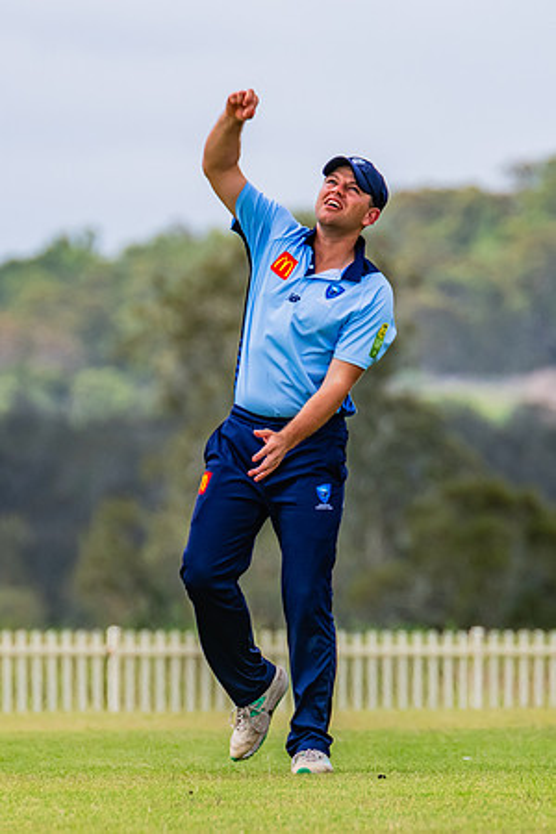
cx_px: 350
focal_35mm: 1035
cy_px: 476
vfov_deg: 2.0
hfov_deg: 1.3
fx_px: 23966
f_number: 11
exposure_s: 1/1250
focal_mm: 600
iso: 800
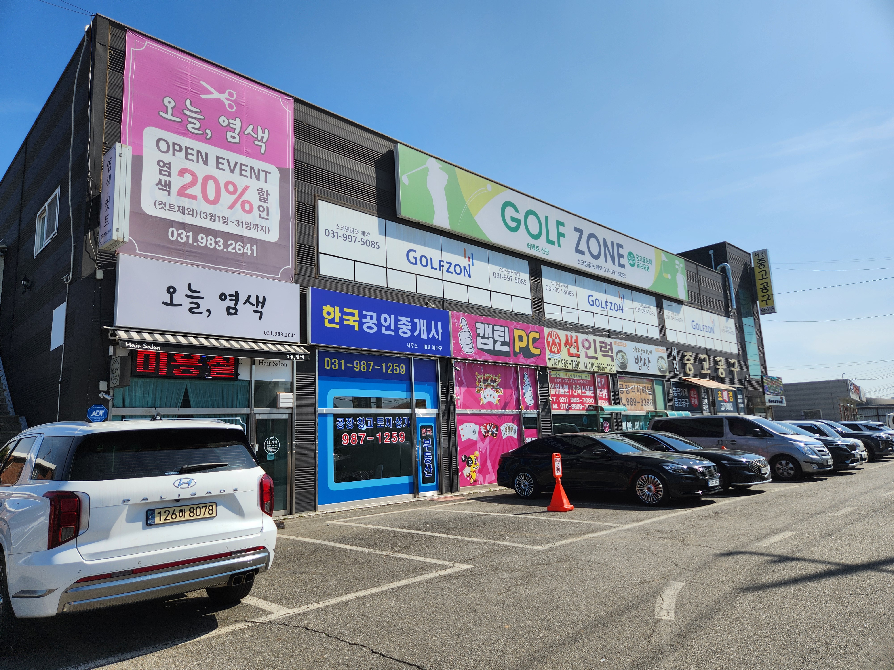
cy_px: 335
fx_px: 594
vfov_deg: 58.9
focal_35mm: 23
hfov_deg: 73.9
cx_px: 447
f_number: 1.8
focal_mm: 5.4
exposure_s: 1/2246
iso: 20
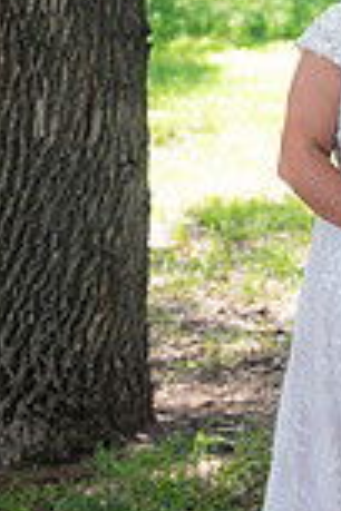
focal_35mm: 132
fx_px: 1875
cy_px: 164
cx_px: 438
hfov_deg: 10.2
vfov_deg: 15.5
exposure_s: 1/160
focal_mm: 45
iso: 200
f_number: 4
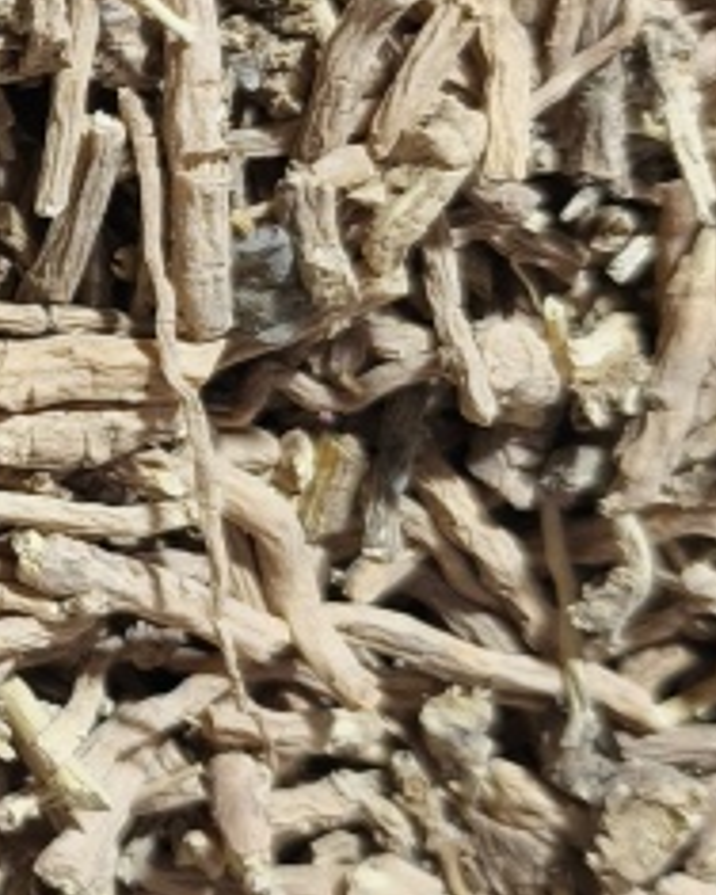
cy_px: 314
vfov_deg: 18.8
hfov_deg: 14.0
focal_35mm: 102
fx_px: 2702
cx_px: -419
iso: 80
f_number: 1.6
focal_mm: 5.84
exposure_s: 1/100
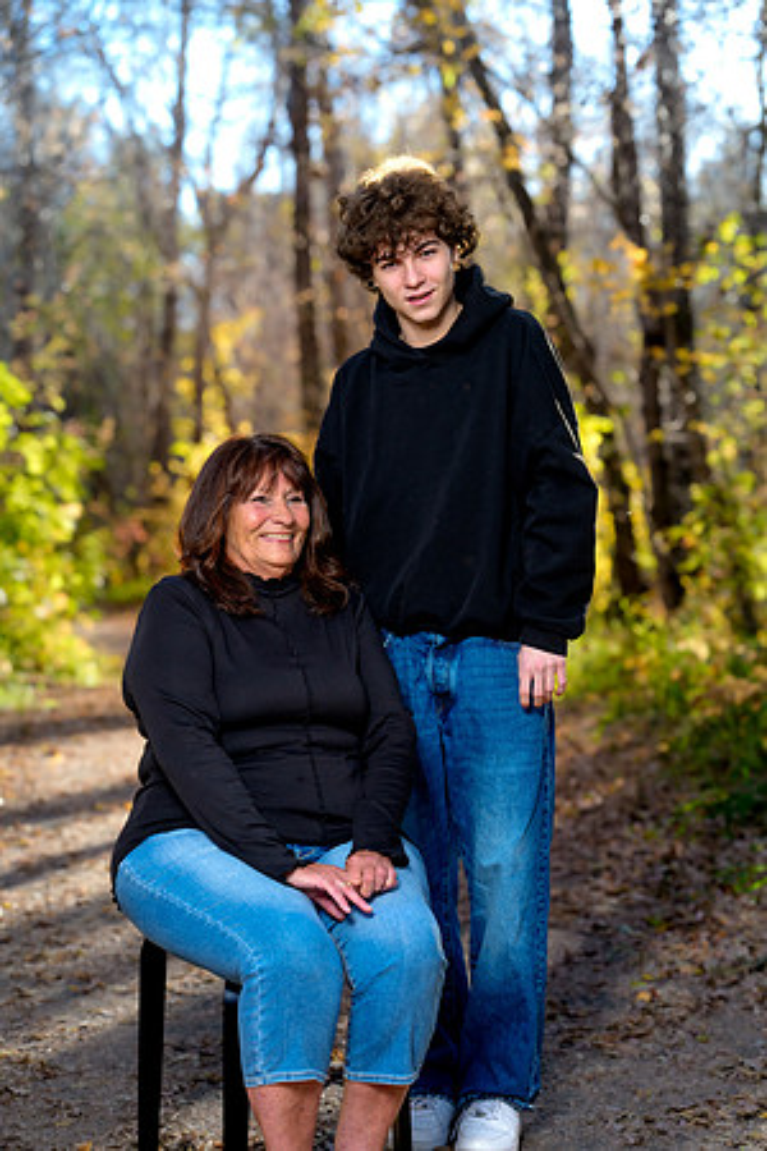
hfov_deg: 18.7
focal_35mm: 73
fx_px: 2333
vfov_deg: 27.7
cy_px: 576
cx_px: 384
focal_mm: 73
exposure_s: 1/160
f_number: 3.2
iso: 640
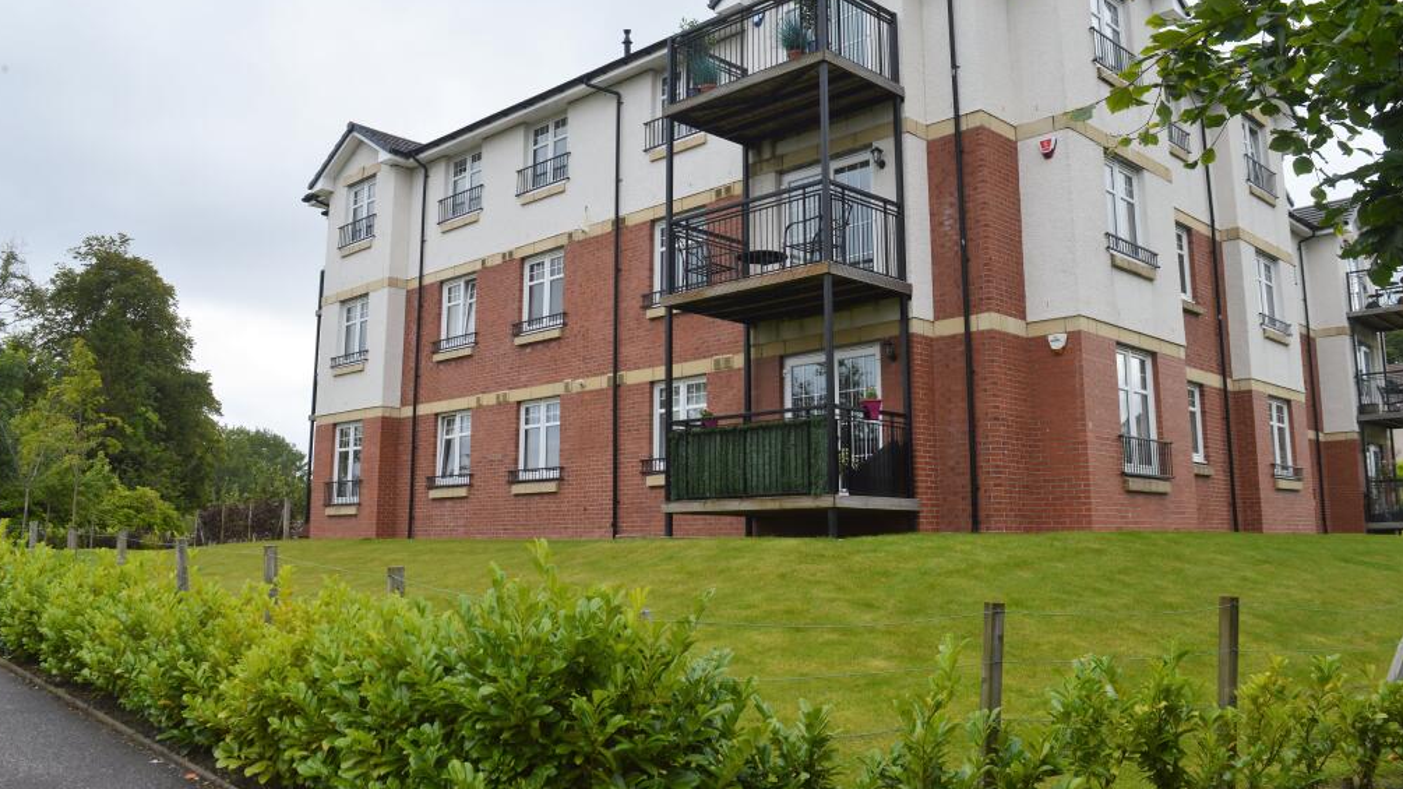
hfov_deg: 61.0
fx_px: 1190
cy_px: 326
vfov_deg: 36.6
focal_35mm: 32
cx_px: 694
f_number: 7.1
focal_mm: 20
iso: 100
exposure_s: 1/160
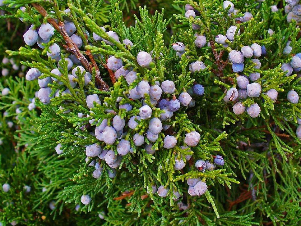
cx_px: 154
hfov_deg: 36.2
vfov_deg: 27.4
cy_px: 78
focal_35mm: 53
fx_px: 461
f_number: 2.8
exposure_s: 1/100
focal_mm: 6.1
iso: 64
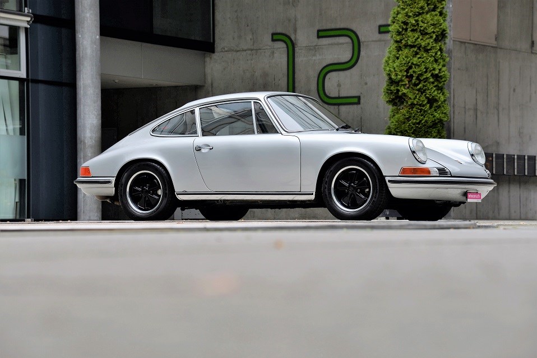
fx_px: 1790
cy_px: 179
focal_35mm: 120
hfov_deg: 17.1
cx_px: 268
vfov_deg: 11.4
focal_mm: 120
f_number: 6.3
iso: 320
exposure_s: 1/60
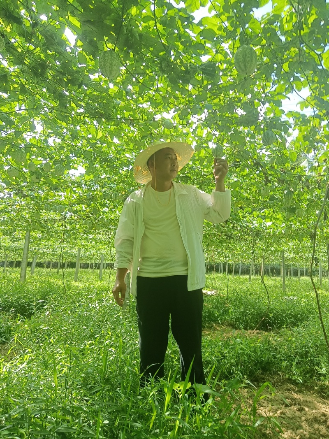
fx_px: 342
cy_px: 220
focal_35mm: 27
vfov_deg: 65.3
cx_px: 164
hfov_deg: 51.3
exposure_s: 1/136
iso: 100
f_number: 1.9
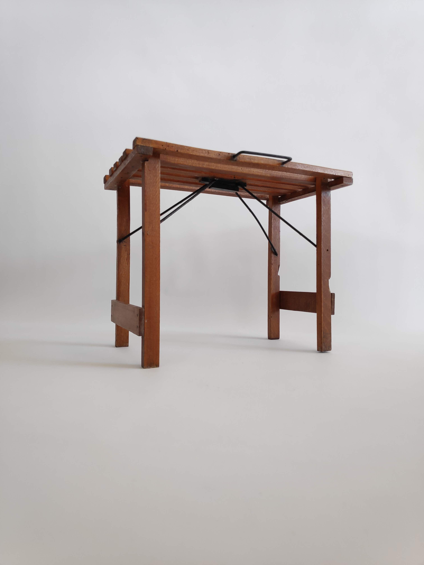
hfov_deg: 66.0
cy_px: 282
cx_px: 212
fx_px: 327
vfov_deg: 81.7
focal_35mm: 20
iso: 324
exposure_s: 1/100
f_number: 1.9
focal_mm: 3.94
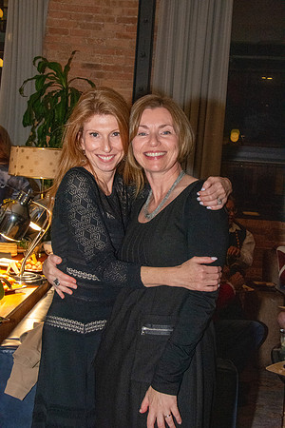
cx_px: 142
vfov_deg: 35.1
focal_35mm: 57
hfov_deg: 23.8
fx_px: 677
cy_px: 214
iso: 5000
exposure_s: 1/160
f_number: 16
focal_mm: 38
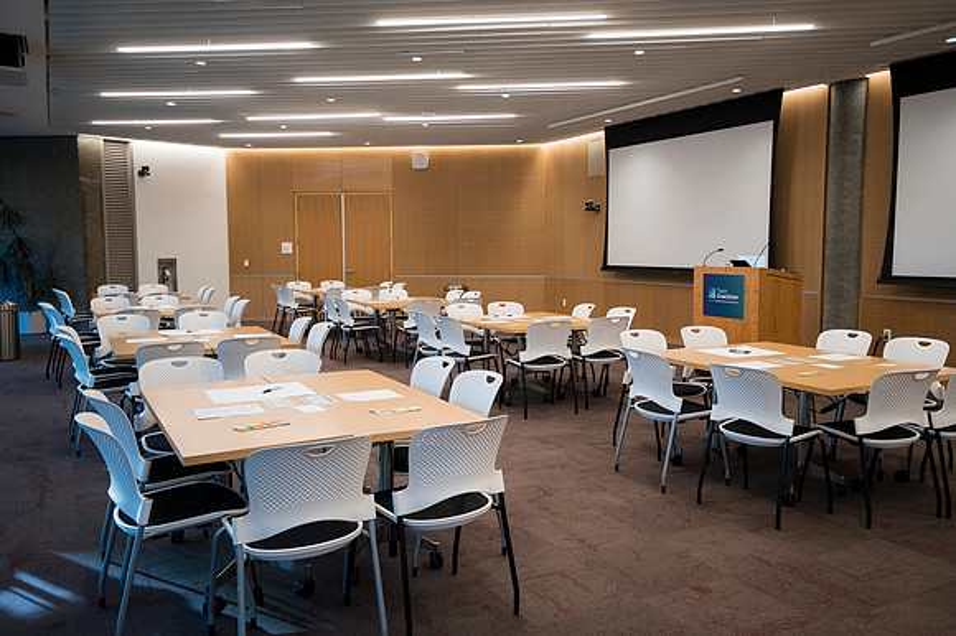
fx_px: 770
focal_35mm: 29
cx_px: 478
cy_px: 318
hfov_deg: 63.7
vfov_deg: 44.9
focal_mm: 29
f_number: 4
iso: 280
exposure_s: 1/60
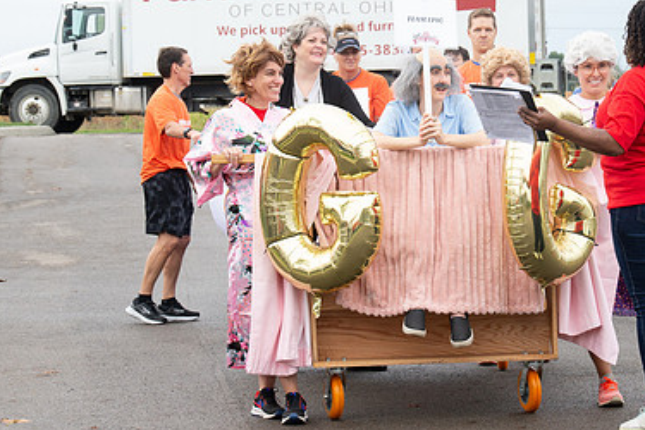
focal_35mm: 170
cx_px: 425
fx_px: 3046
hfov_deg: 12.1
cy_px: 168
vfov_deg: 8.1
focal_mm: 110
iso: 640
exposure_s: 1/160
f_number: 10
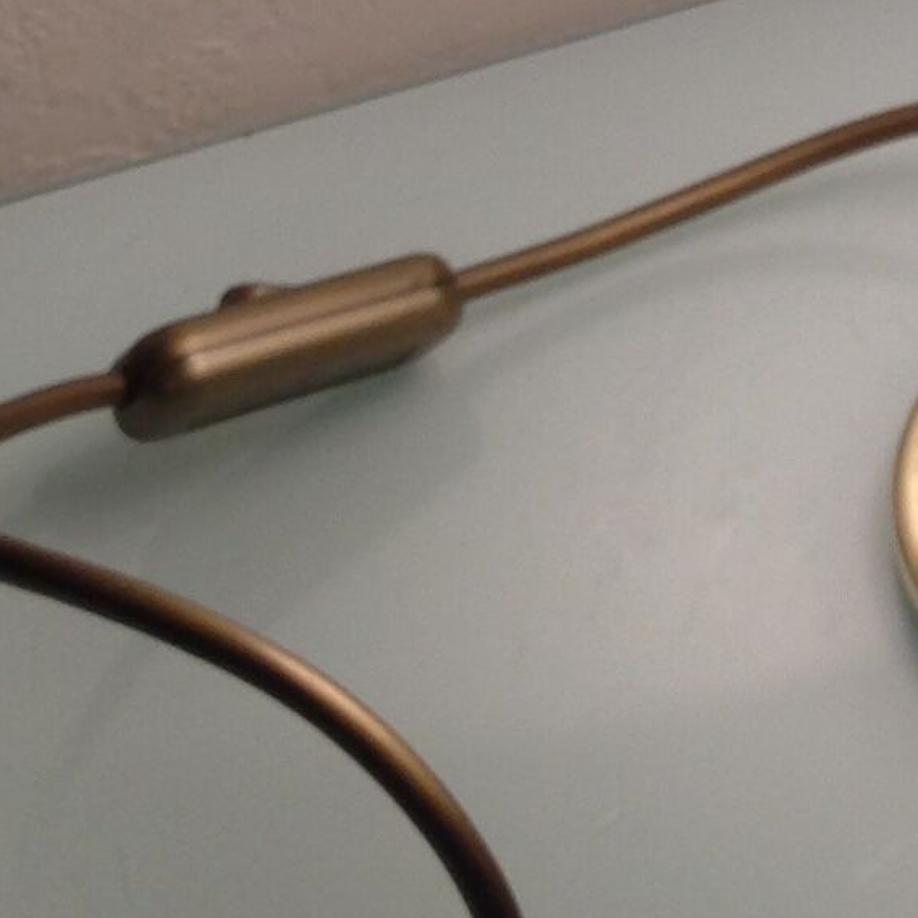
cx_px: 1198
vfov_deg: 11.7
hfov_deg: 12.0
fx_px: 4230
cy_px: -550
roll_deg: +2.5
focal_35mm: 141
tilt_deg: -28.6
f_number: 2.4
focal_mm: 4.28
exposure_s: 1/20
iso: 50
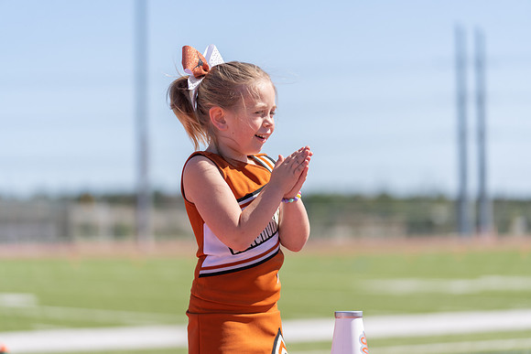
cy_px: 177
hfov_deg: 14.9
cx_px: 266
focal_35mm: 138
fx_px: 2036
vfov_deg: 9.9
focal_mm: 138
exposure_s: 1/2000
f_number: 2.8
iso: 100
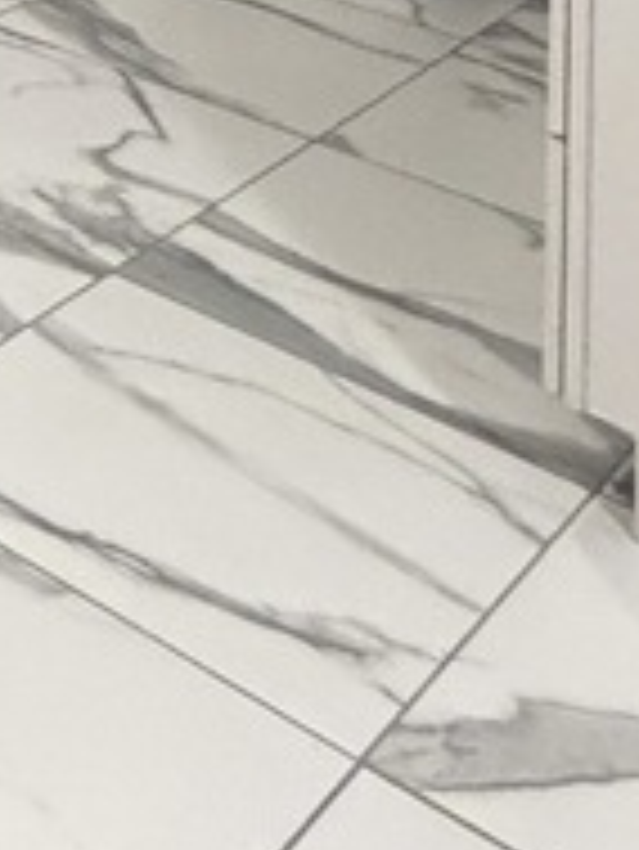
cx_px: -522
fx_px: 1967
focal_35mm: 80
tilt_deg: +0.2
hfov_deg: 15.7
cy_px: -760
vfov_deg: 18.2
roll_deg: -1.5
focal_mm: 2.22
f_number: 2.2
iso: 800
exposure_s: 1/60
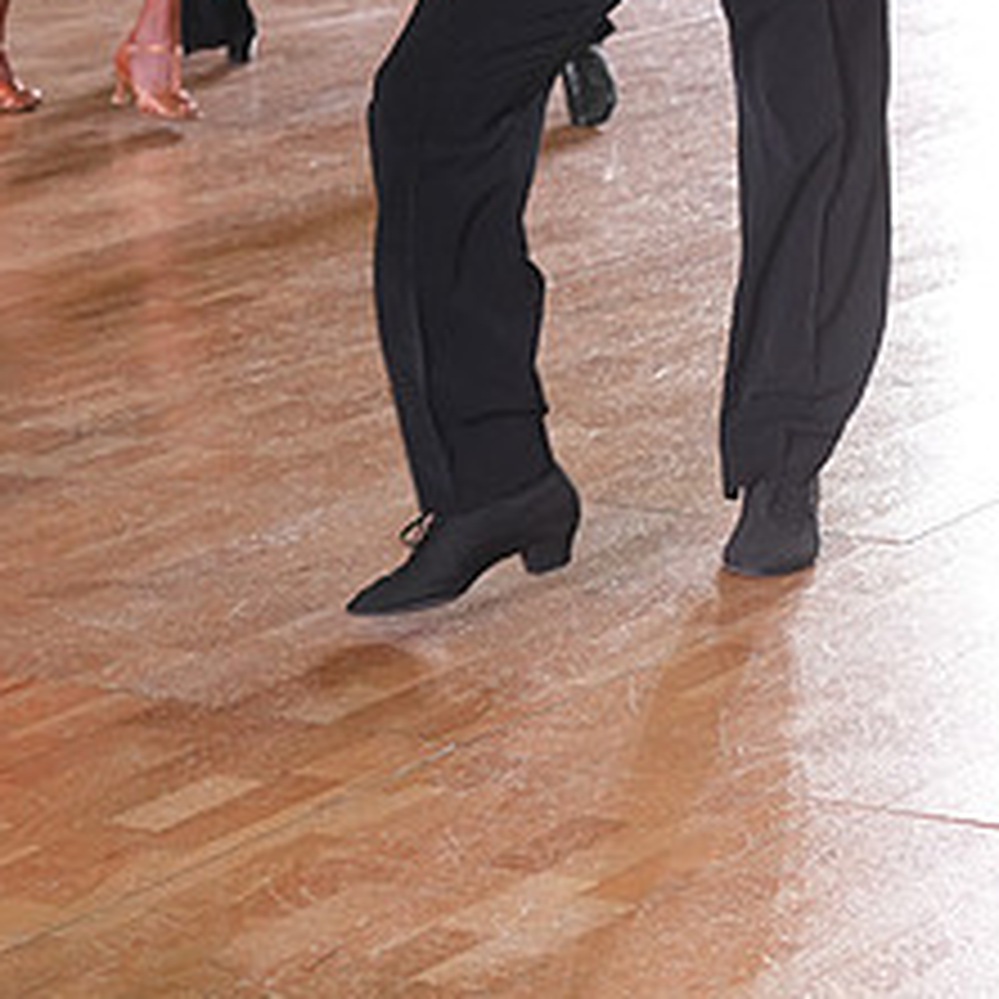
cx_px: 245
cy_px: -166
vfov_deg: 10.1
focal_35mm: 171
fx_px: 5583
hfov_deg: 10.2
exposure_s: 1/200
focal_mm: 77
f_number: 5.6
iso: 2500
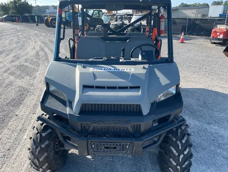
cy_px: 86
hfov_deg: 67.3
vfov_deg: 53.1
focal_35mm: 26
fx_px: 171
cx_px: 114
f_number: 1.6
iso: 32
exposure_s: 1/1233
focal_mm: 4.2
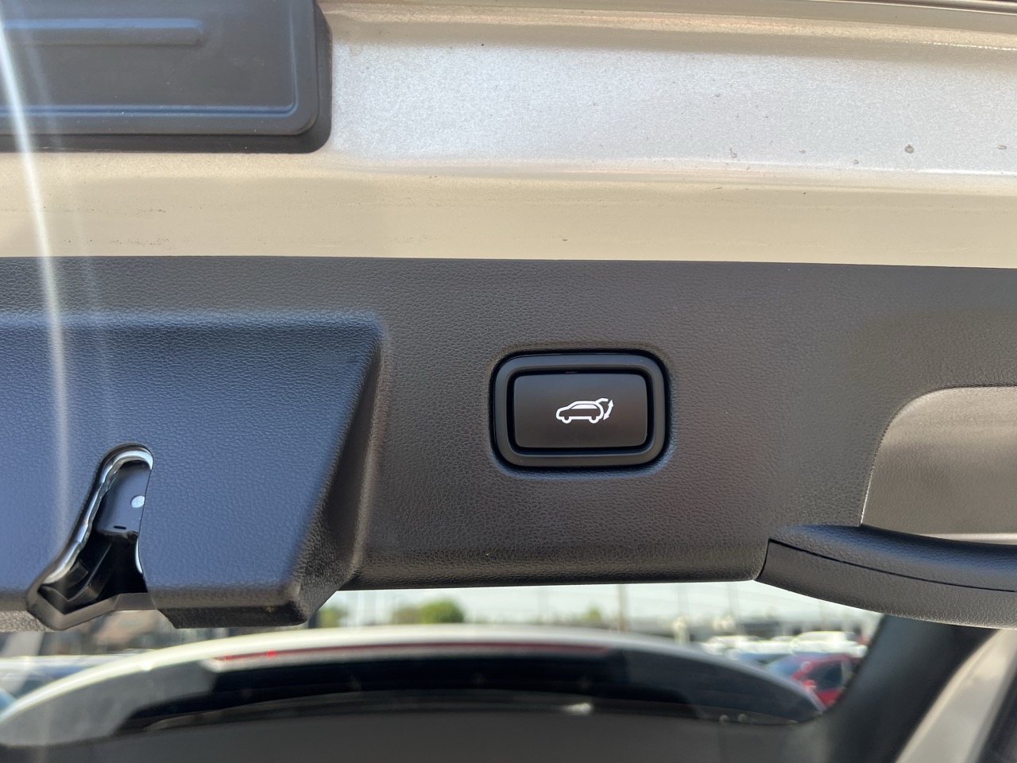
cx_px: 508
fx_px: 764
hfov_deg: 67.3
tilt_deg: +17.7
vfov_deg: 53.1
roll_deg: +0.8
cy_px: 382
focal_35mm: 26
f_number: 1.5
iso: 50
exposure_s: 1/466
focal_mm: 5.7
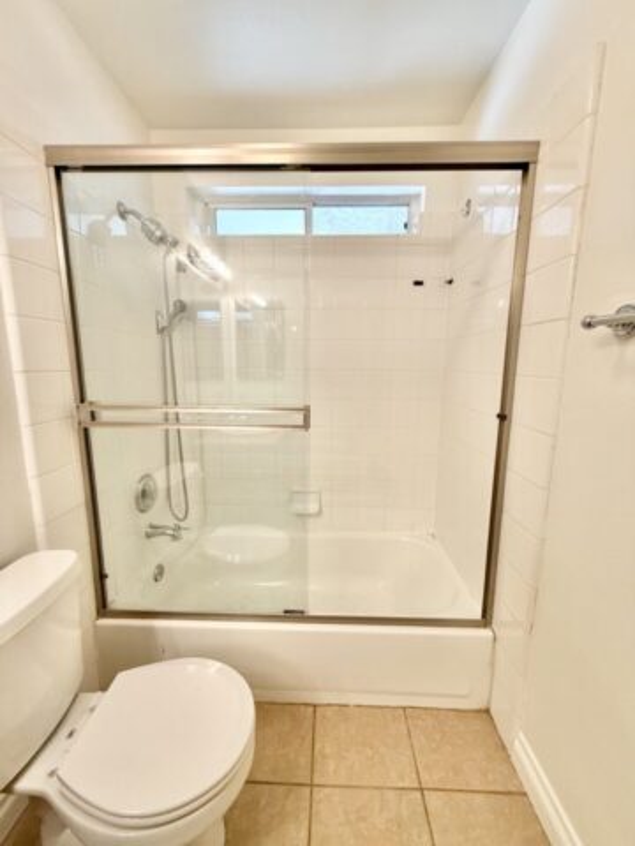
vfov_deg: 102.1
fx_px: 342
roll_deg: -0.1
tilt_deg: -9.2
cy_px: 423
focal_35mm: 14
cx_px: 318
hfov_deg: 85.7
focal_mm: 2.22
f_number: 2.2
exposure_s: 1/120
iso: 200
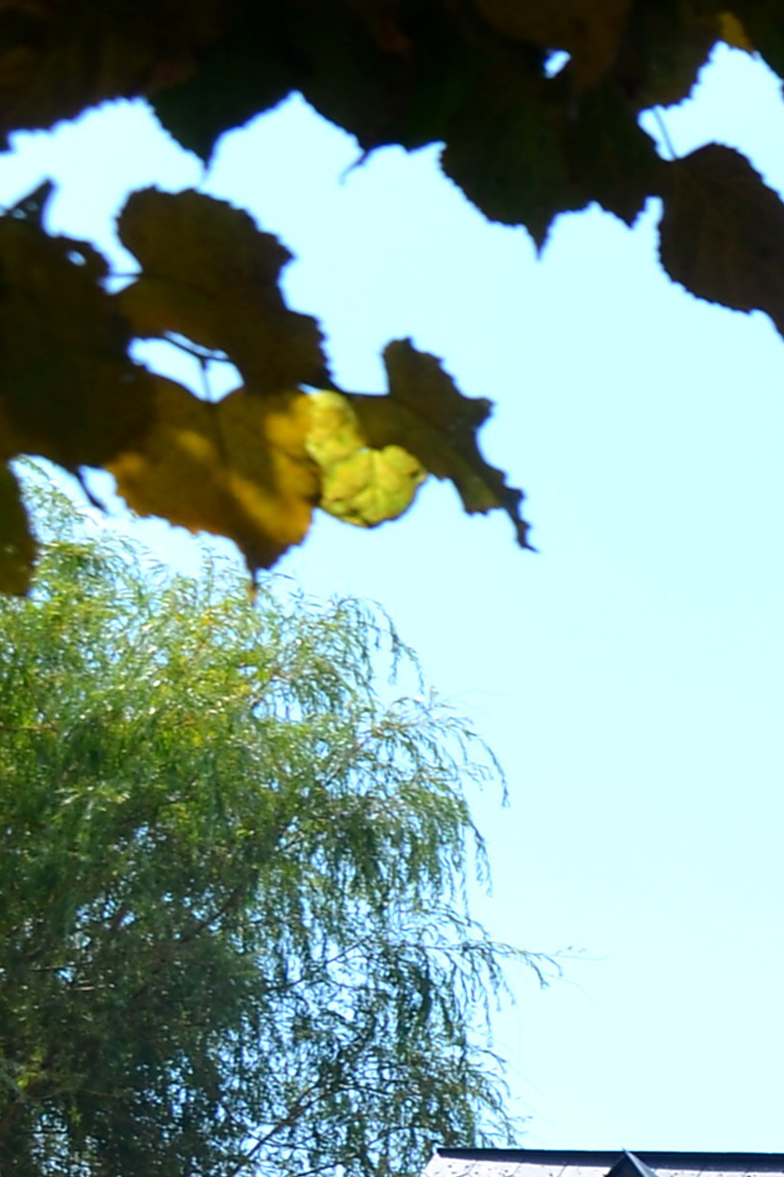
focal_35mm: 146
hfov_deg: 8.3
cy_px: 1308
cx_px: 2094
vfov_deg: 13.8
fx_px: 4772
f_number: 8
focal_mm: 24
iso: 125
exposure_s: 1/250
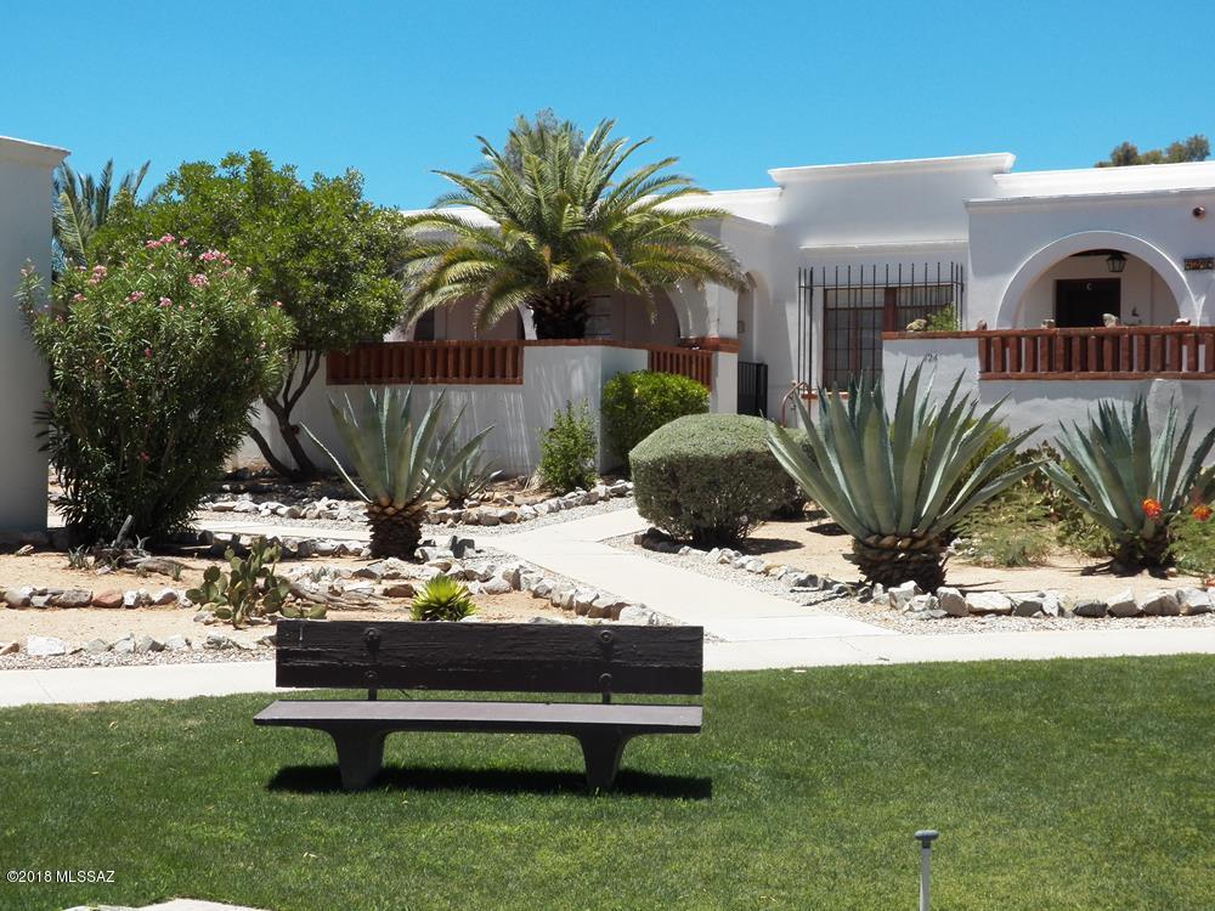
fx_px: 1966
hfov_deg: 34.3
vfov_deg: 26.1
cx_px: 608
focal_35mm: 56
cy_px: 456
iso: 125
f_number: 4.5
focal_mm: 10
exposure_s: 1/1000
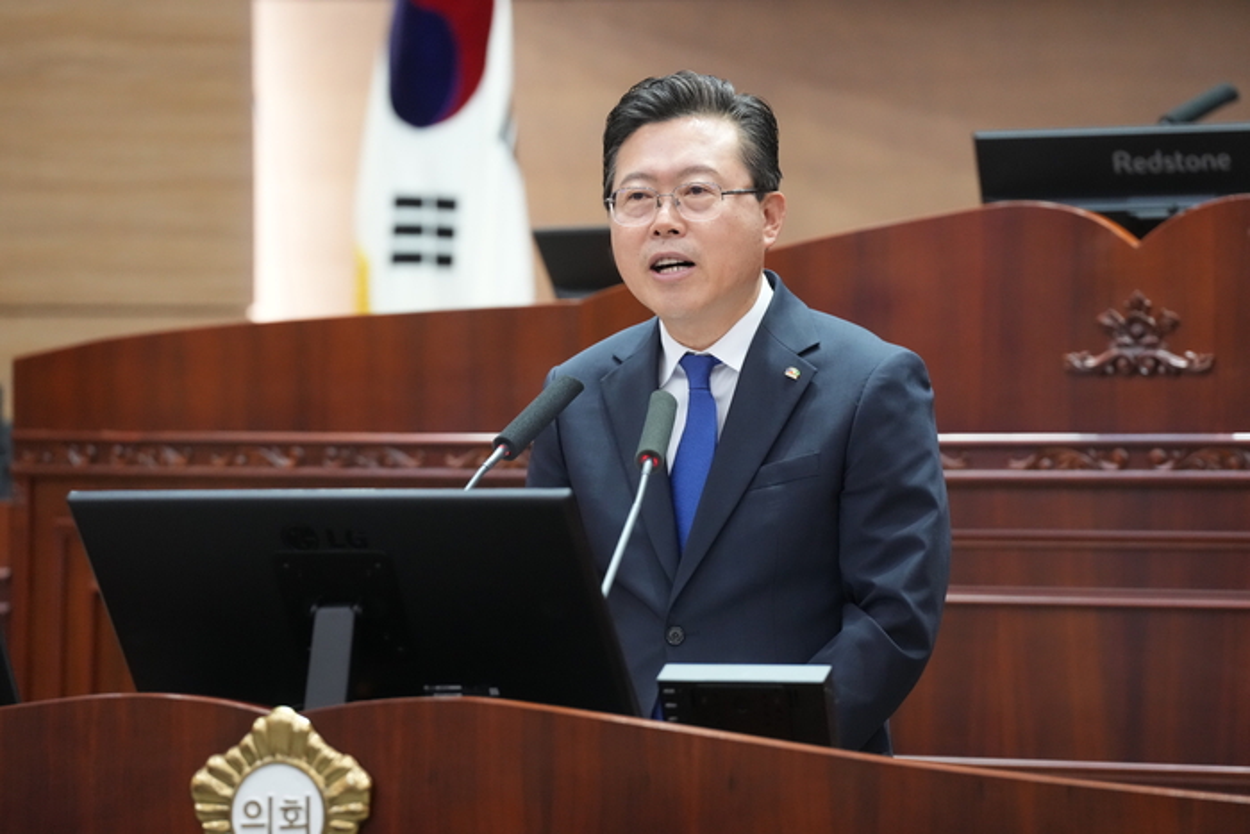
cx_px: 625
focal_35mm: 200
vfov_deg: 6.9
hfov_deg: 10.3
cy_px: 417
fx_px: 6945
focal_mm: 200
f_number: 4
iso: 5000
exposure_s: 1/200
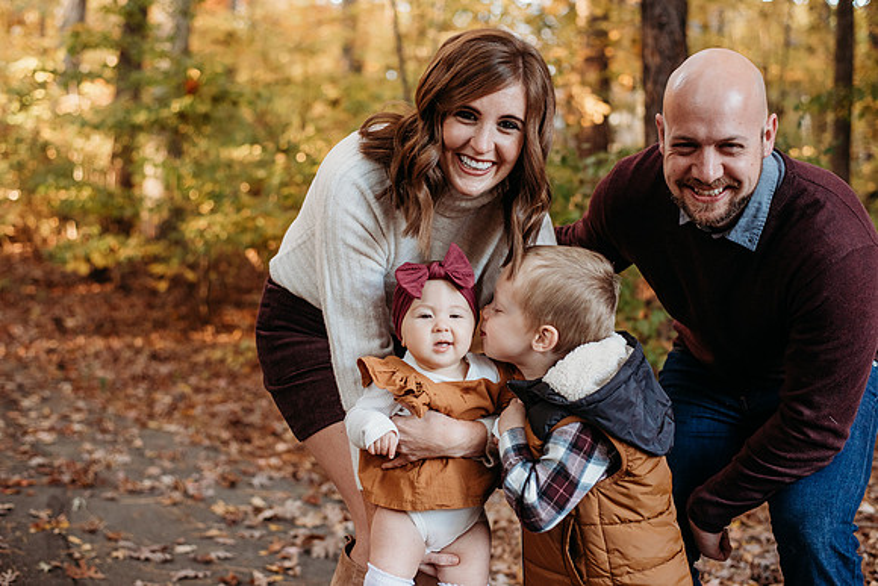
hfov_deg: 39.6
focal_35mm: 50
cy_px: 293
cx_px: 439
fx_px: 1220
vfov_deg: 27.0
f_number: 2.8
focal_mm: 50
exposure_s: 1/250
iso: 1250
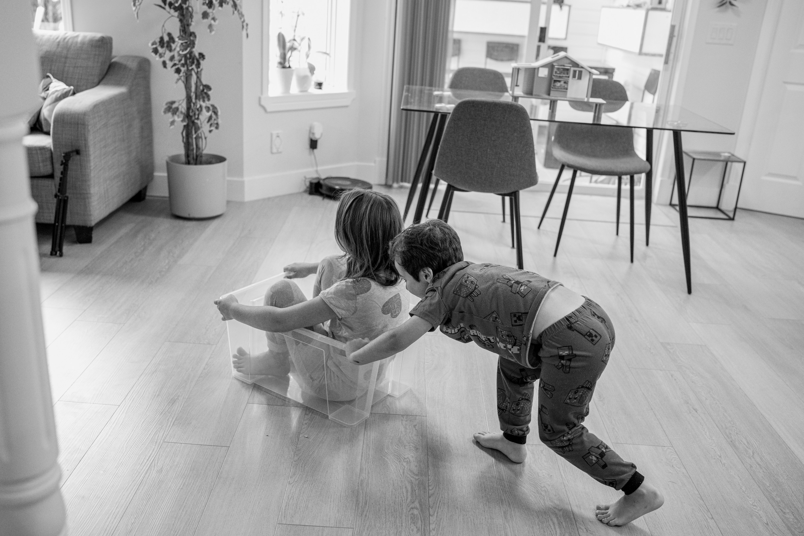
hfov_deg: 54.4
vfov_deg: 37.9
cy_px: 268
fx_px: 782
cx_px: 402
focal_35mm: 35
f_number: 3.2
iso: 1600
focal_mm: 35
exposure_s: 1/100
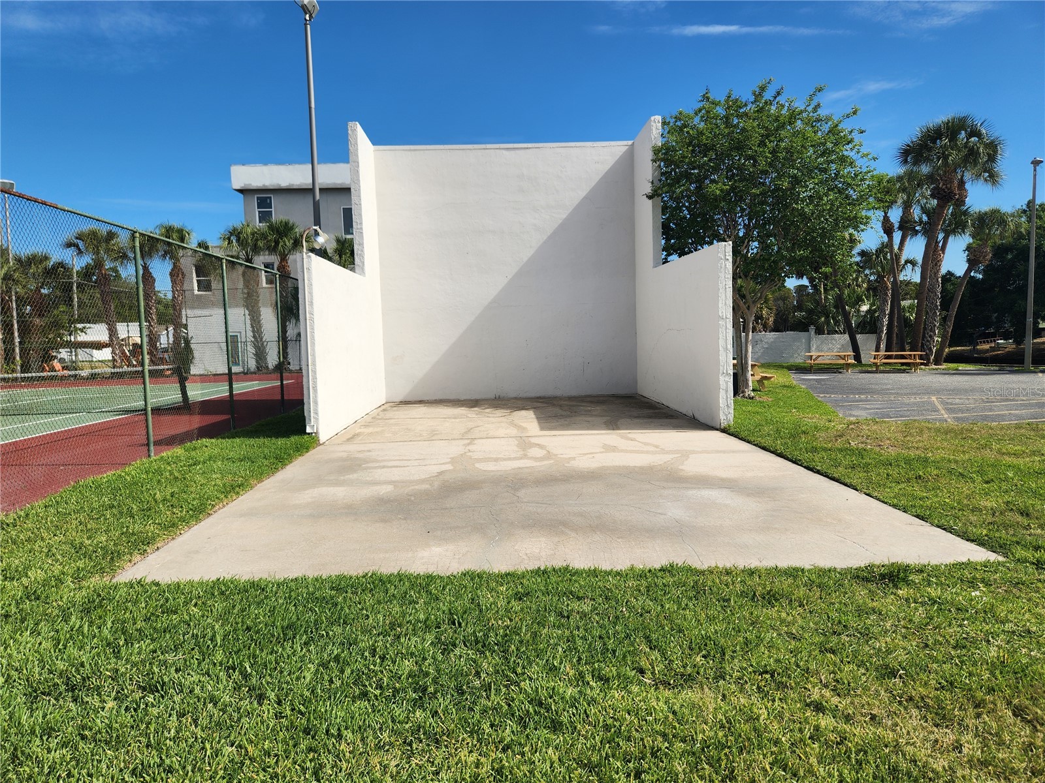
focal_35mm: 23
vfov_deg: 58.9
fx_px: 694
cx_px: 522
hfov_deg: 73.9
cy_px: 392
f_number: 1.8
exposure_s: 1/2628
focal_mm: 5.4
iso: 20
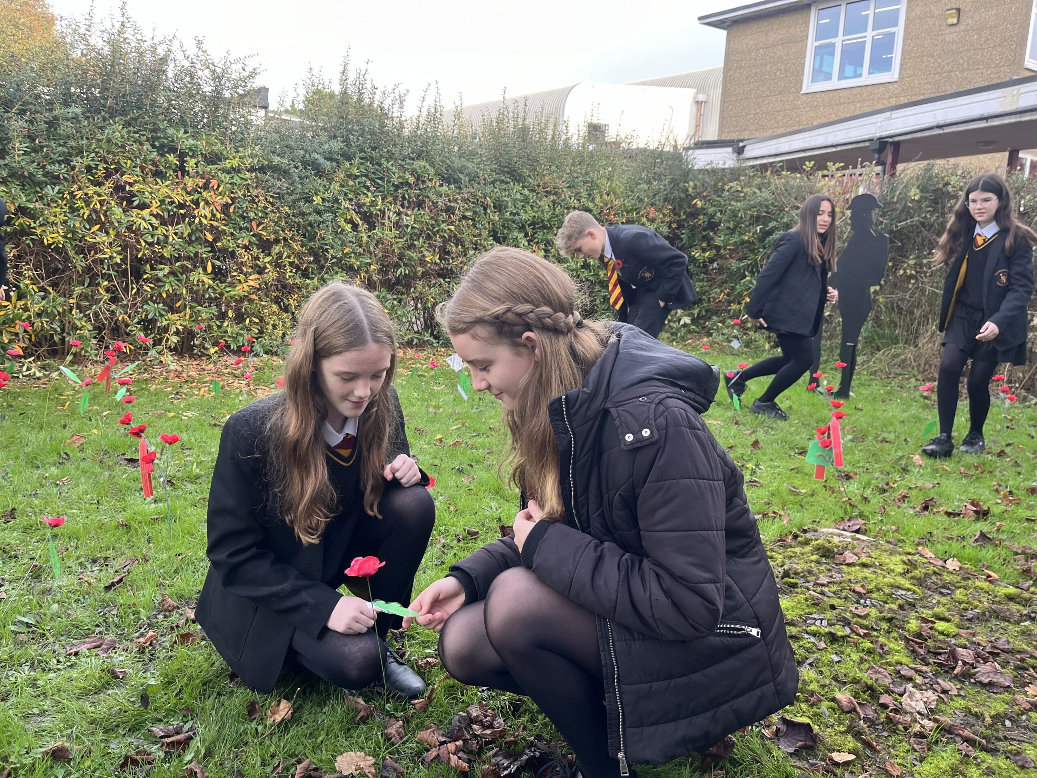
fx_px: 779
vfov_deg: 53.1
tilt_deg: -12.7
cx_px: 518
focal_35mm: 26
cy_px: 389
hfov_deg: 67.3
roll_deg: -2.2
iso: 64
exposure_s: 1/122
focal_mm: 5.1
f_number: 1.6
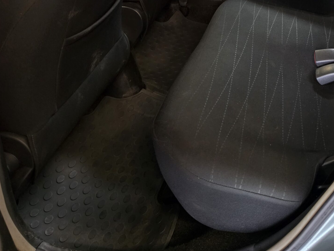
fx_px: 396
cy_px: 30
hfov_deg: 44.1
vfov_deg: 33.5
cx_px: 254
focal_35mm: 41
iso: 800
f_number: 1.4
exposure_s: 1/50
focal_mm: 6.5
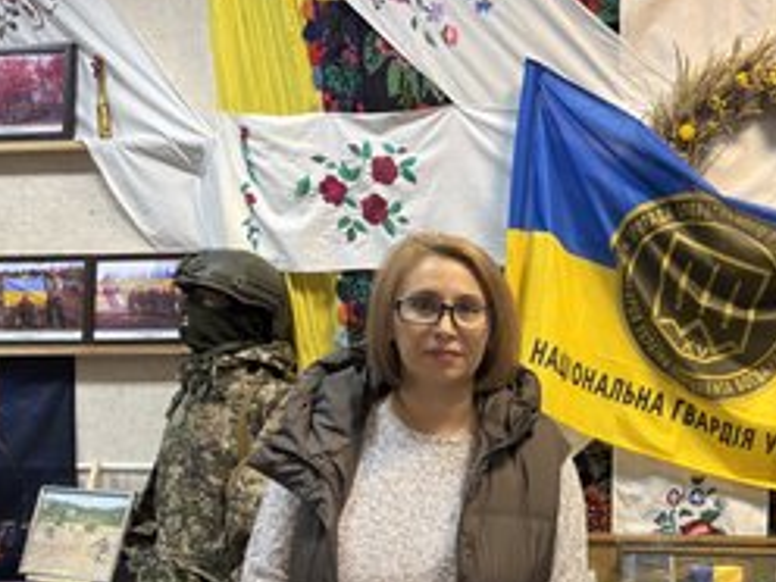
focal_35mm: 42
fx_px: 942
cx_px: 613
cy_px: 422
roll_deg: +0.7
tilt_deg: -4.8
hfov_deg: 42.9
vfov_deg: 33.8
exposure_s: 1/50
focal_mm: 5.96
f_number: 1.6
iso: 250
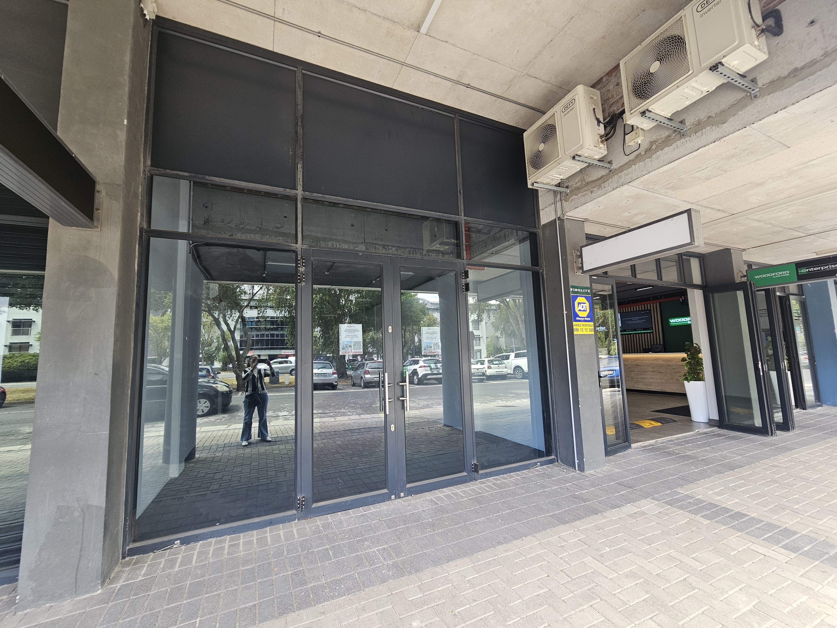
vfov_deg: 89.9
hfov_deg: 106.2
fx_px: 314
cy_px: 314
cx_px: 418
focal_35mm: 13
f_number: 2.2
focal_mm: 2.2
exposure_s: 1/190
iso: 100
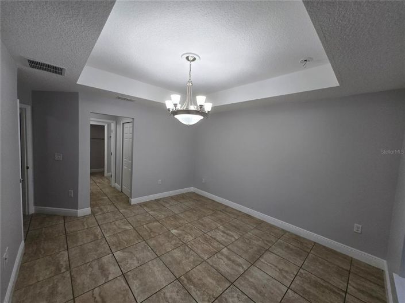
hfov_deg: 106.2
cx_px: 202
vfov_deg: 89.9
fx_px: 152
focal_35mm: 13
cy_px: 152
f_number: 2.2
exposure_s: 1/60
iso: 40
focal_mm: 1.7
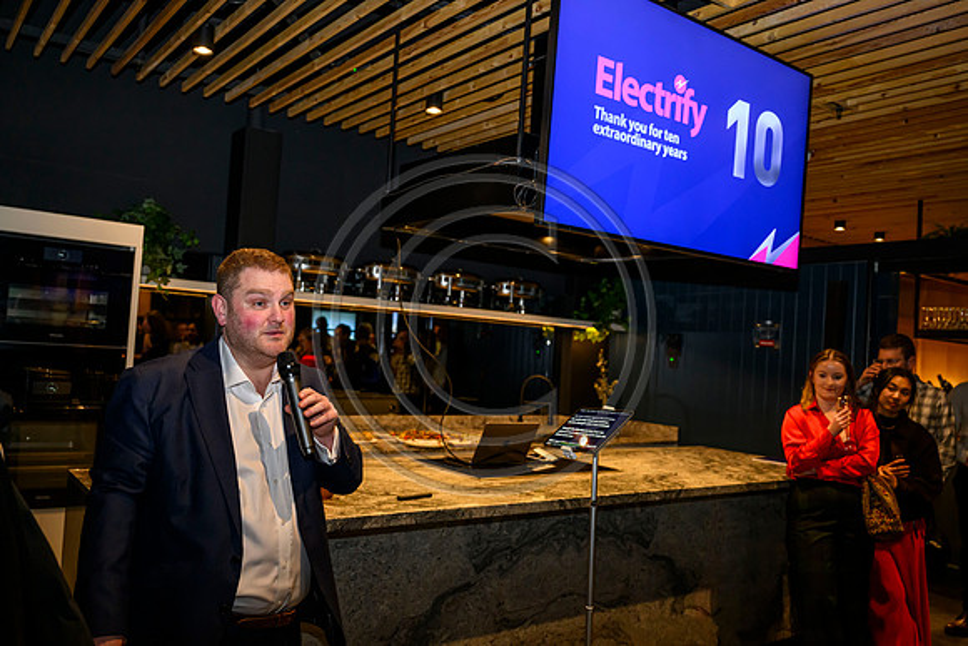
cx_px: 484
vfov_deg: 44.3
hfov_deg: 62.8
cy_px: 323
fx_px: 793
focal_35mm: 30
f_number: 3.5
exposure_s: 1/160
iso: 3200
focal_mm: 29.5
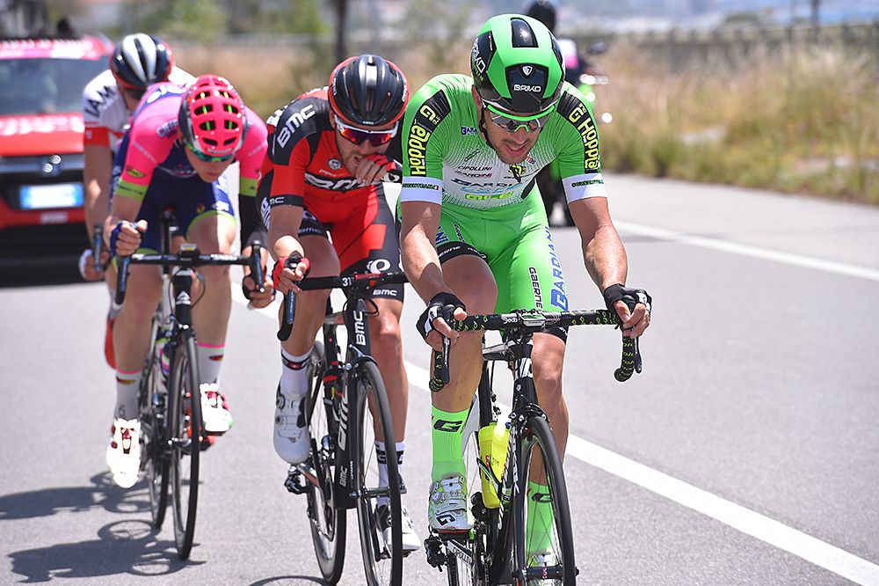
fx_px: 4881
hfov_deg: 10.3
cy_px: 293
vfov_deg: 6.9
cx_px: 440
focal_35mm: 200
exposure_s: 1/640
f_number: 8
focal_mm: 200
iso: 320
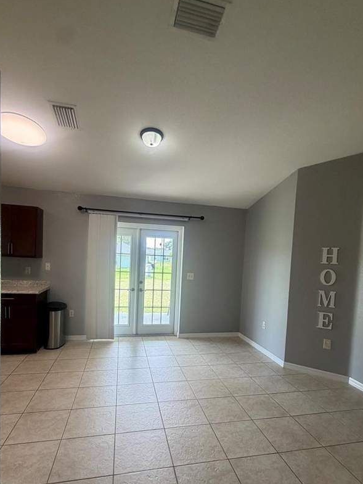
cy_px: 273
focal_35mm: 19
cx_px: 180
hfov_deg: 68.7
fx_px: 266
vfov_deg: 84.2
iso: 200
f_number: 2.2
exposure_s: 1/120
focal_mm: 2.22
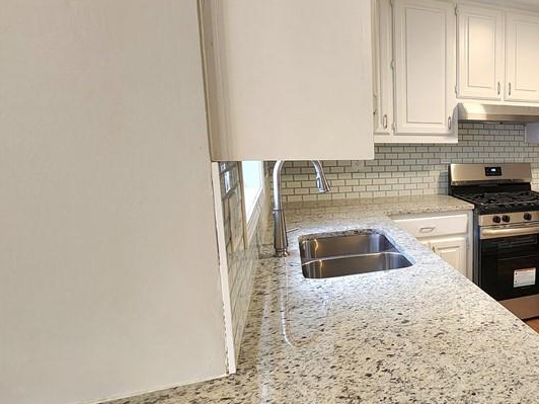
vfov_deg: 54.8
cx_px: 513
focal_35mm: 25
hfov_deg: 56.7
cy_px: 187
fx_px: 389
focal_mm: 2.2
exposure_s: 1/60.2
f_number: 2.2
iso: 400
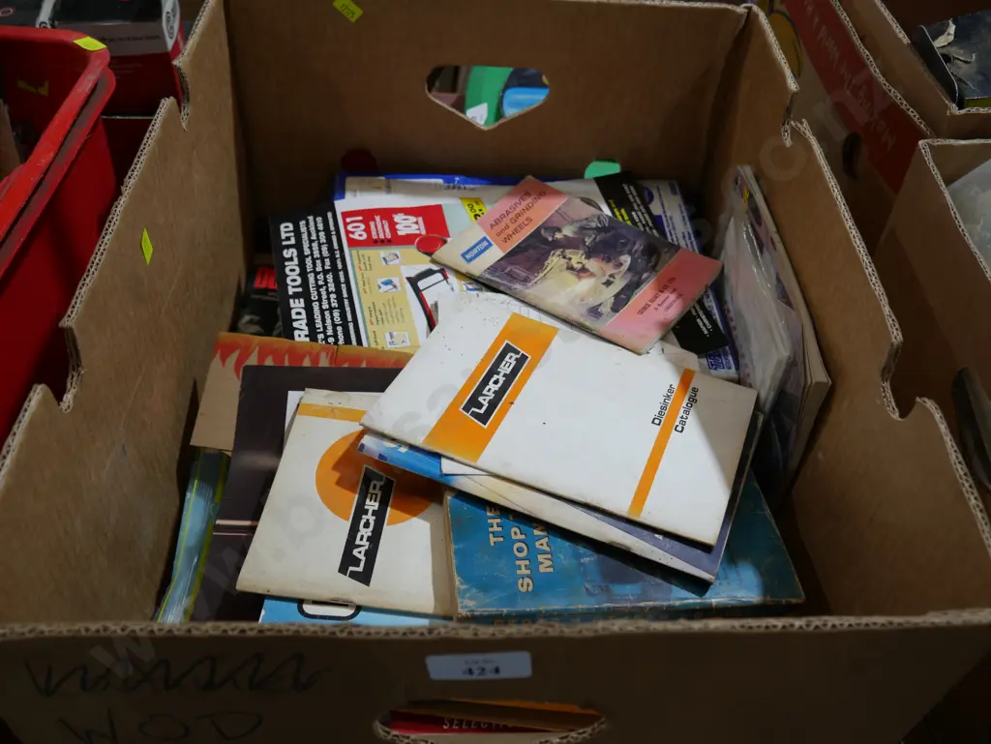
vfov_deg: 44.2
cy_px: 372
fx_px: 917
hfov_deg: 56.8
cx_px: 496
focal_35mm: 32
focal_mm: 16
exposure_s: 1/60
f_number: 4
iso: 200
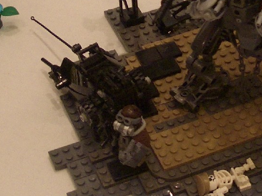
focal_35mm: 110
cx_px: 188
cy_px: 5
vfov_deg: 13.3
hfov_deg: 17.8
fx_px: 832
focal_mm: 5.8
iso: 100
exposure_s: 1/80
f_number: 2.6
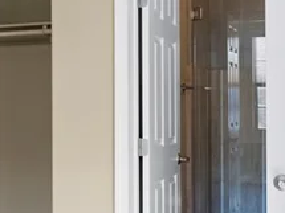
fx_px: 642
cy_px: 97
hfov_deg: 23.9
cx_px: -5
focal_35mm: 78
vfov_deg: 18.9
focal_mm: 17
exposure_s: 1/20
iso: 400
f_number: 8
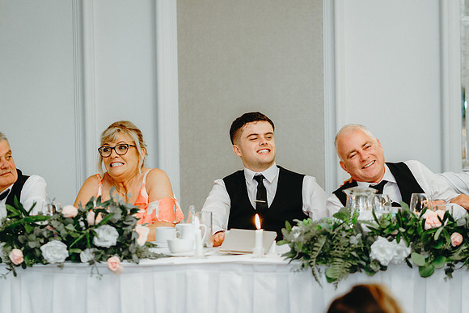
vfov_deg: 12.9
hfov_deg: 19.2
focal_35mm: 106
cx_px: 292
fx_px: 1381
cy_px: 195
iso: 2000
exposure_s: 1/125
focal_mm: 85
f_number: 2.2
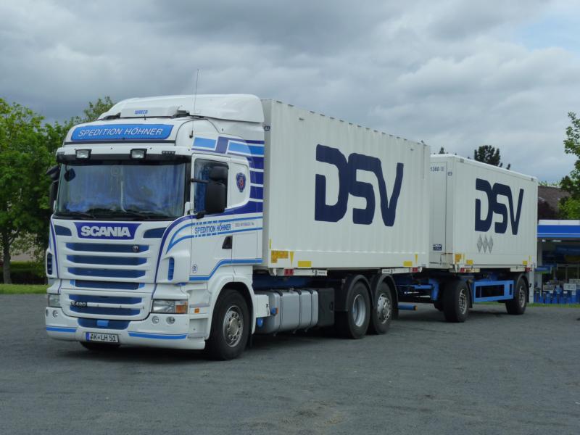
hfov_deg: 31.7
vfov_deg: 24.0
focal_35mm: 61
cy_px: 218
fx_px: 1022
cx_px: 290
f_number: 4.7
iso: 125
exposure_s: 1/400
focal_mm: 11
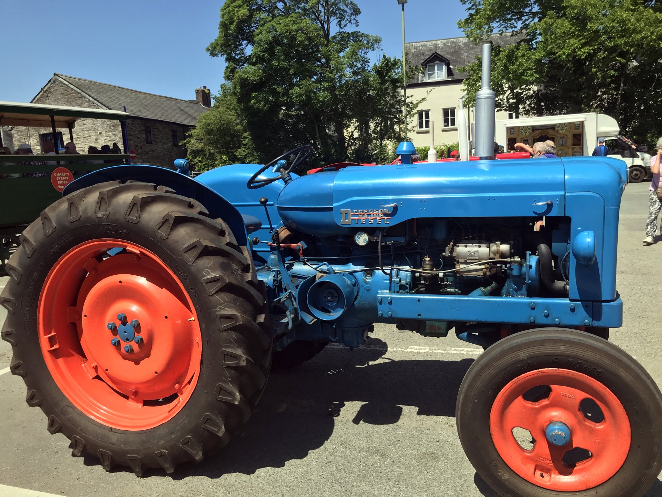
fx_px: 535
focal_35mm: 28
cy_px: 248
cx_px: 331
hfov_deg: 63.4
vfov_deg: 49.7
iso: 20
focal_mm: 3.99
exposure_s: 1/1808
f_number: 1.8
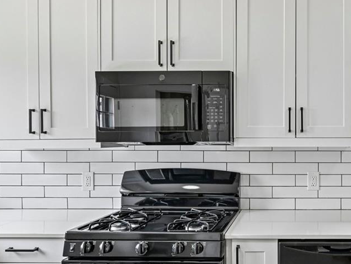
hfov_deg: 50.3
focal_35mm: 34
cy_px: 139
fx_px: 345
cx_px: 287
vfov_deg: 41.8
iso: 160
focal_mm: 14
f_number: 10
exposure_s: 1/15
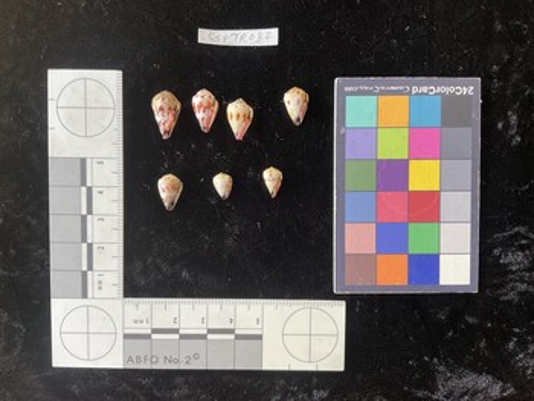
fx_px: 448
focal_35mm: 29
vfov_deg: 48.3
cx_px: 267
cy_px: 200
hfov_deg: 61.6
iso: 64
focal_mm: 3
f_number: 1.8
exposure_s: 1/60
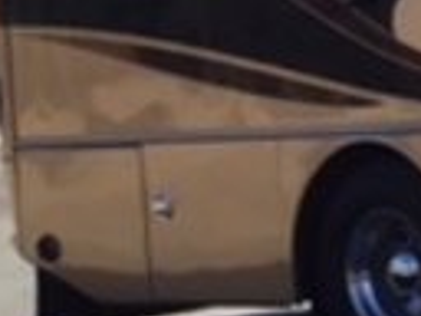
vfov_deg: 7.7
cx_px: 1118
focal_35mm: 193
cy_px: 33
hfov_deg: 8.9
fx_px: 2347
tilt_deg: -1.8
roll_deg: +4.7
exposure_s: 1/684
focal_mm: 3.3
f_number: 2.4
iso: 25
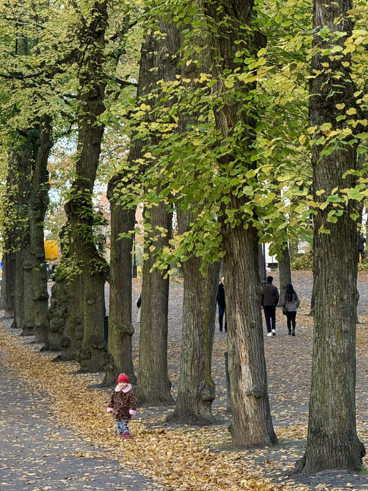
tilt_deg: +4.4
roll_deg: +1.9
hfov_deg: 9.3
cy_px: 194
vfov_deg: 12.4
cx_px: 201
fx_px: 2254
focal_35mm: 159
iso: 160
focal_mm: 15.66
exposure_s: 1/99
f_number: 2.8
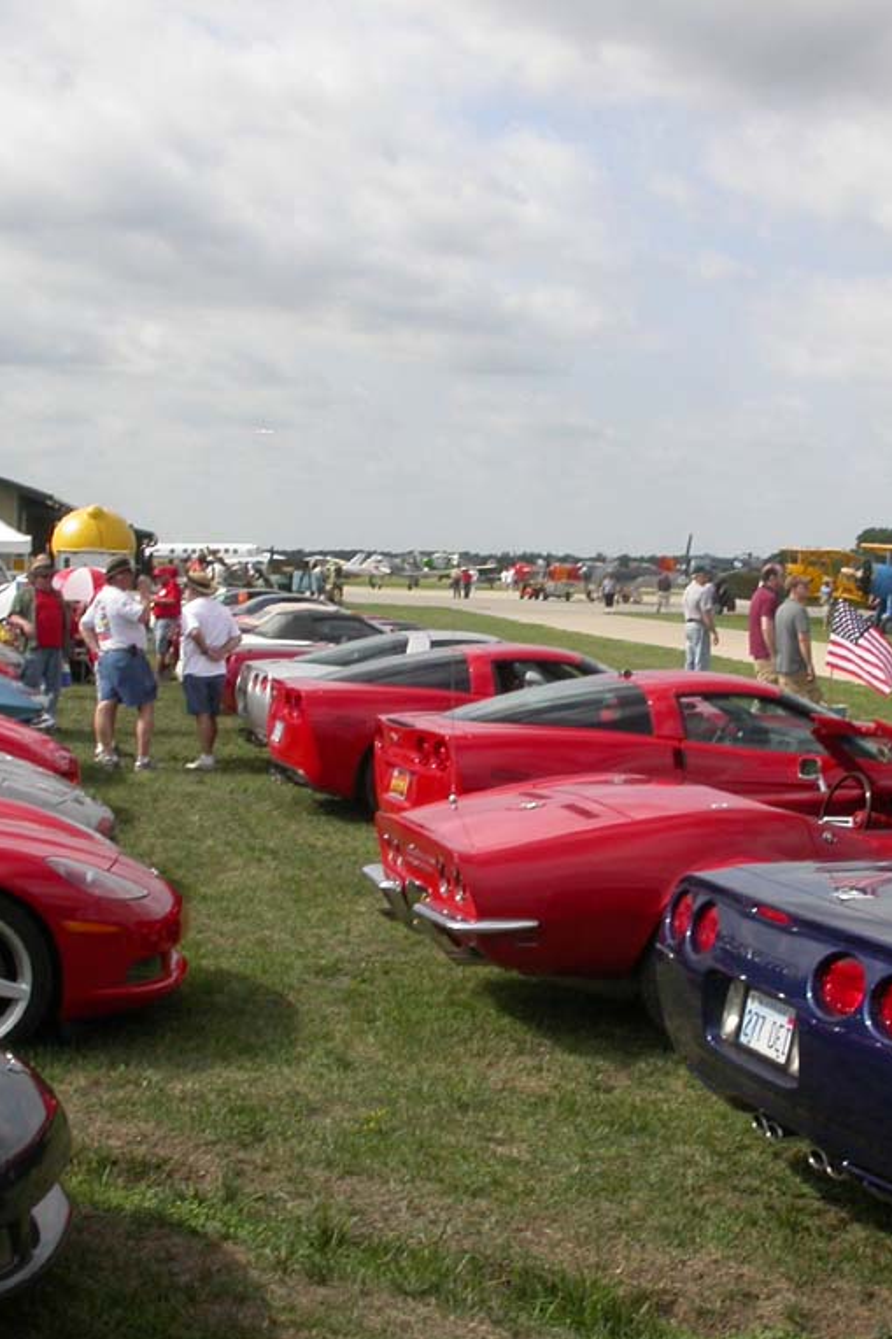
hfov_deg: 25.5
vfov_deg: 37.5
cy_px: 671
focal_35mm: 53
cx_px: 519
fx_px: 1971
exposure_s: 1/306
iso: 100
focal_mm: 7.85
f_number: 7.5
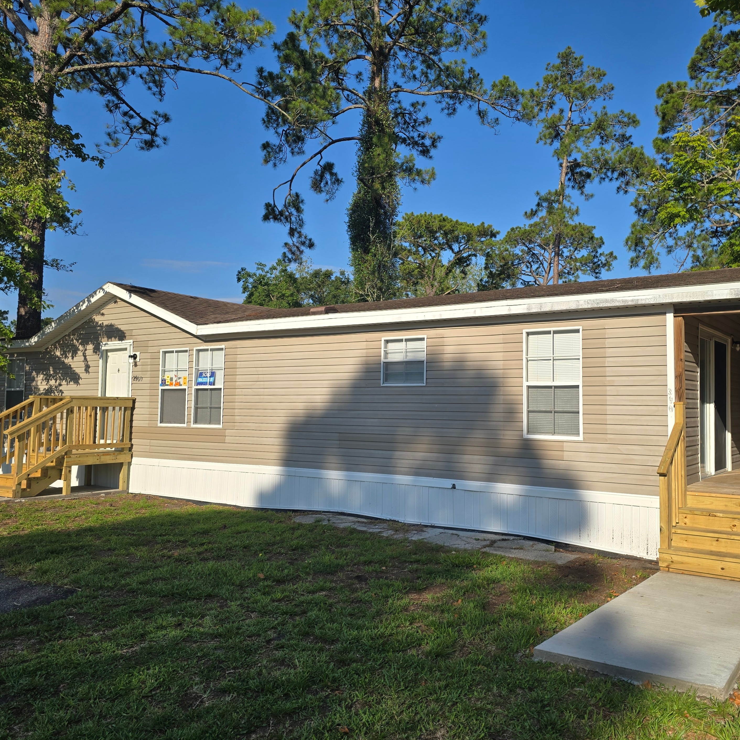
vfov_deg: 57.3
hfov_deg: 56.8
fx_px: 677
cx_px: 451
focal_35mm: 28
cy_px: 375
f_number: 1.7
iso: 12
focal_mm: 6.3
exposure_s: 1/868
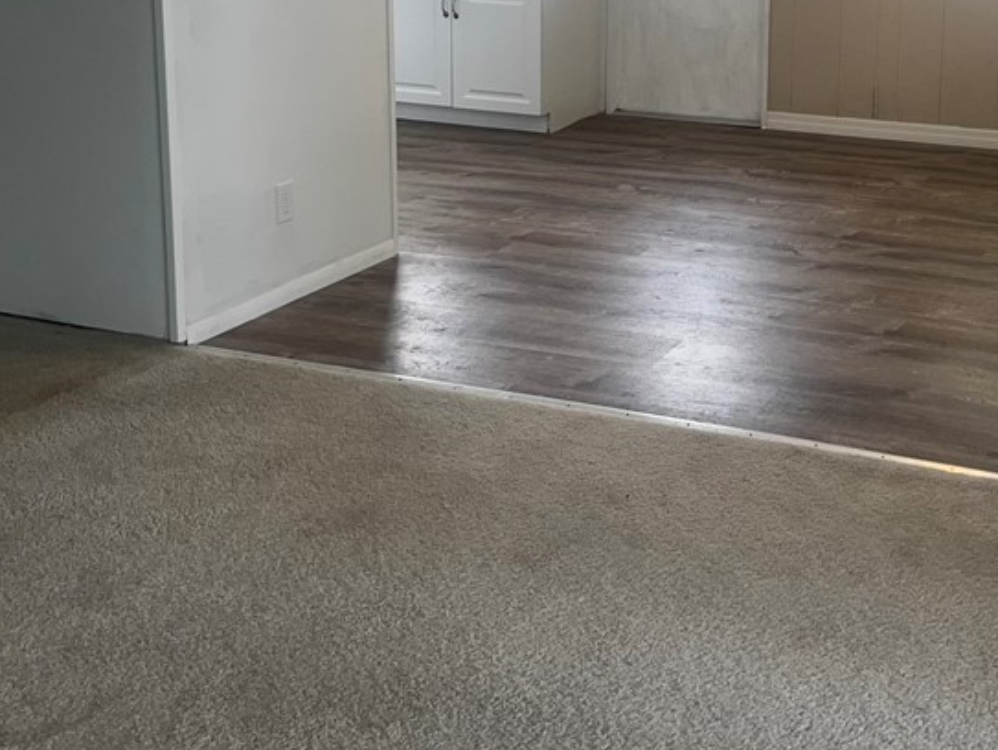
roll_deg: -1.7
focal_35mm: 49
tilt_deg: -10.1
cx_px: 731
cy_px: 64
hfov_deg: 38.0
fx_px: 1414
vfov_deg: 28.5
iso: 40
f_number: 1.5
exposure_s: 1/133
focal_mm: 5.7
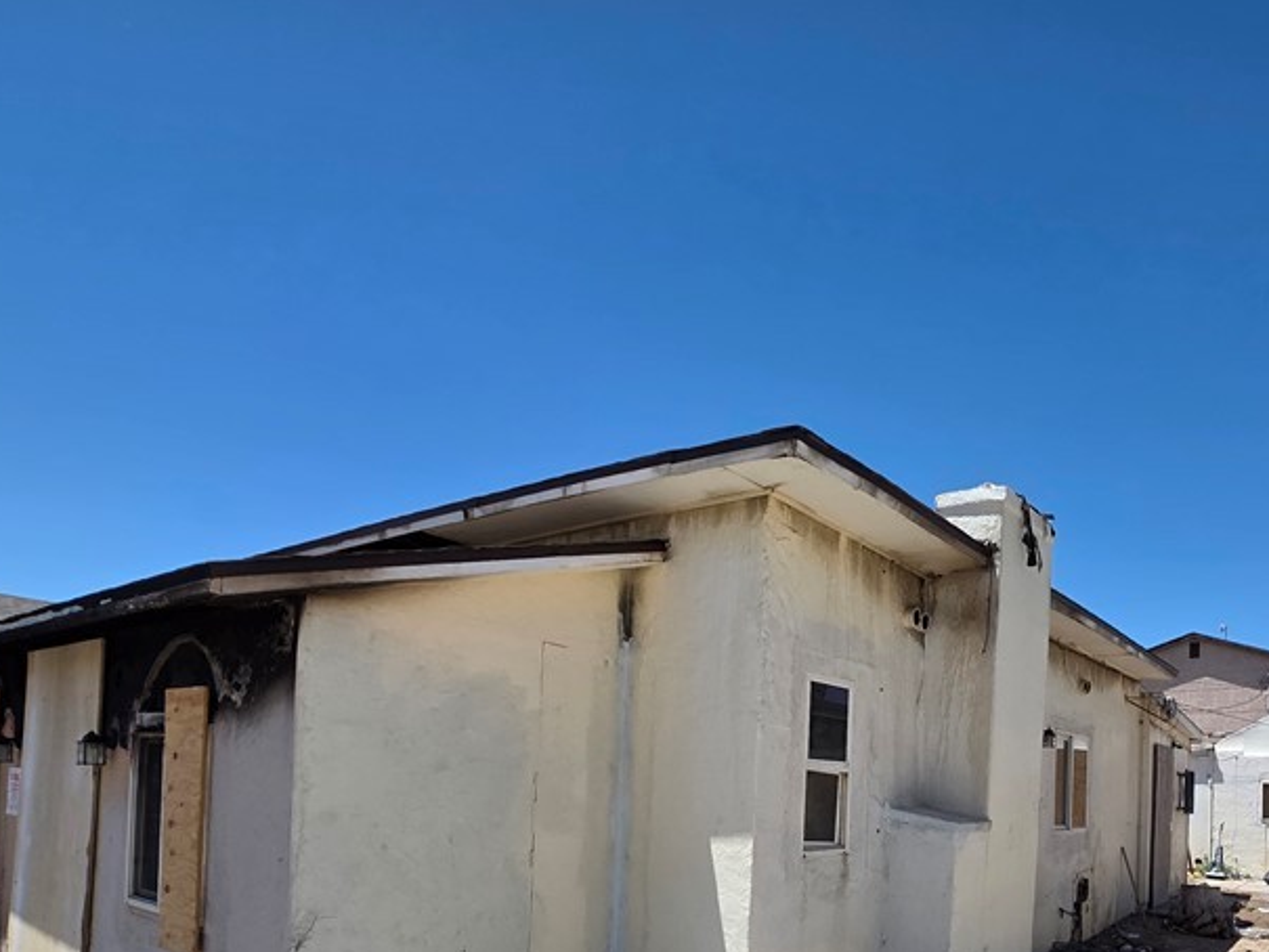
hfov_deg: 75.8
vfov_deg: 56.6
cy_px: 763
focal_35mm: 22
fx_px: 807
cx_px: 740
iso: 40
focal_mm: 2.2
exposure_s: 1/3246
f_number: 1.9
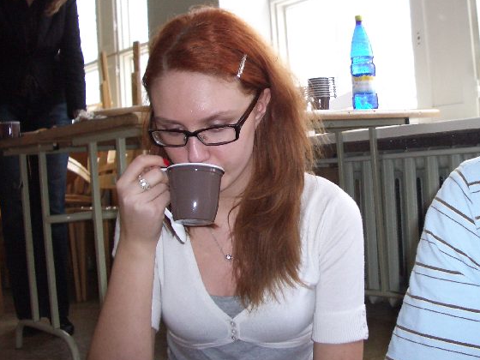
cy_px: 141
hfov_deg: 38.0
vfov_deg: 29.0
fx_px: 693
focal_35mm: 50
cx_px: 300
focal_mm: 5.8
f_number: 2.6
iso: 200
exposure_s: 1/60
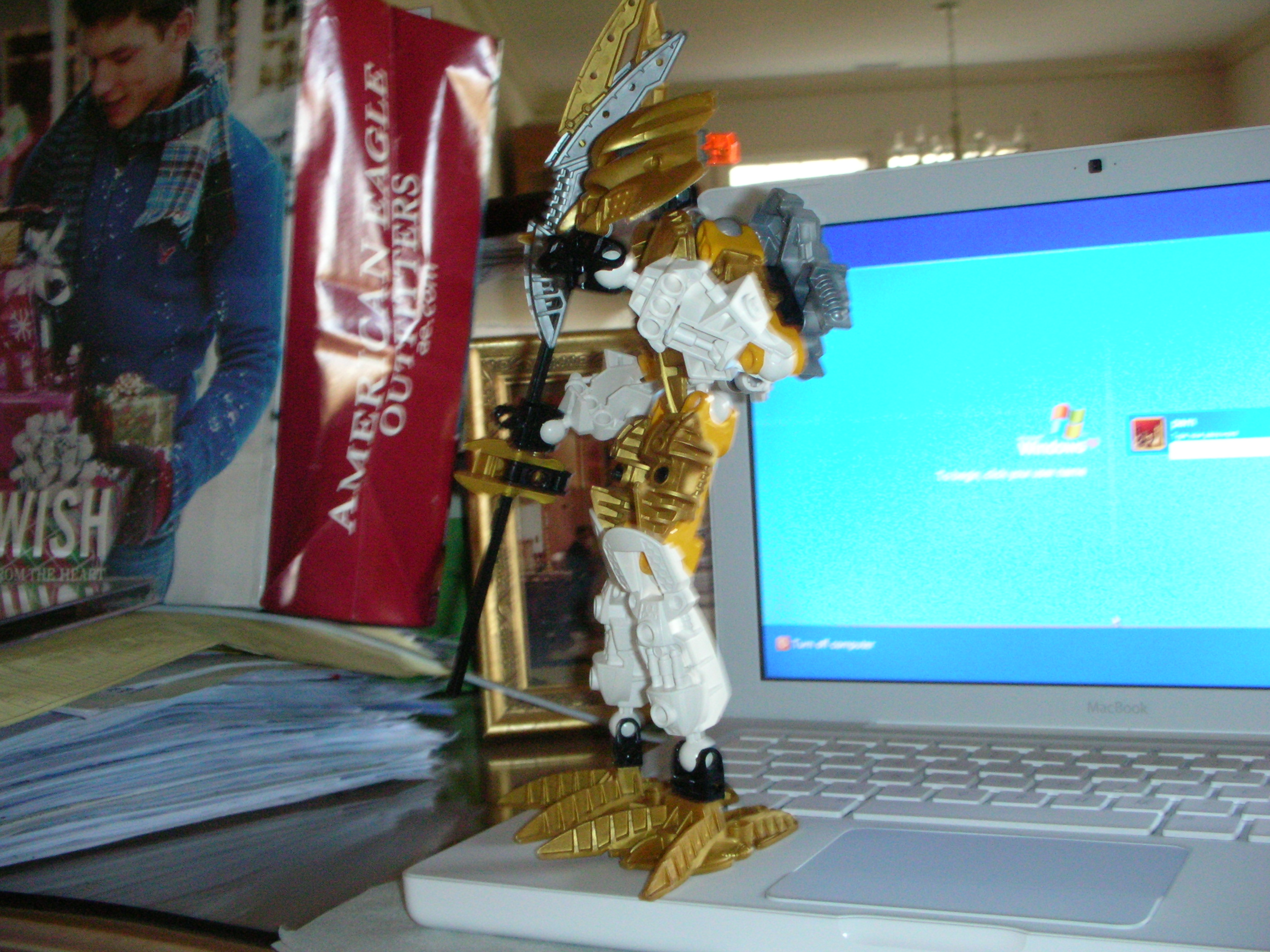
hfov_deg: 41.2
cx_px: 635
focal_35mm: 46
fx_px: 1688
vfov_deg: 31.5
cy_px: 476
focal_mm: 7.7
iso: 200
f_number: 3.5
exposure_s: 1/15
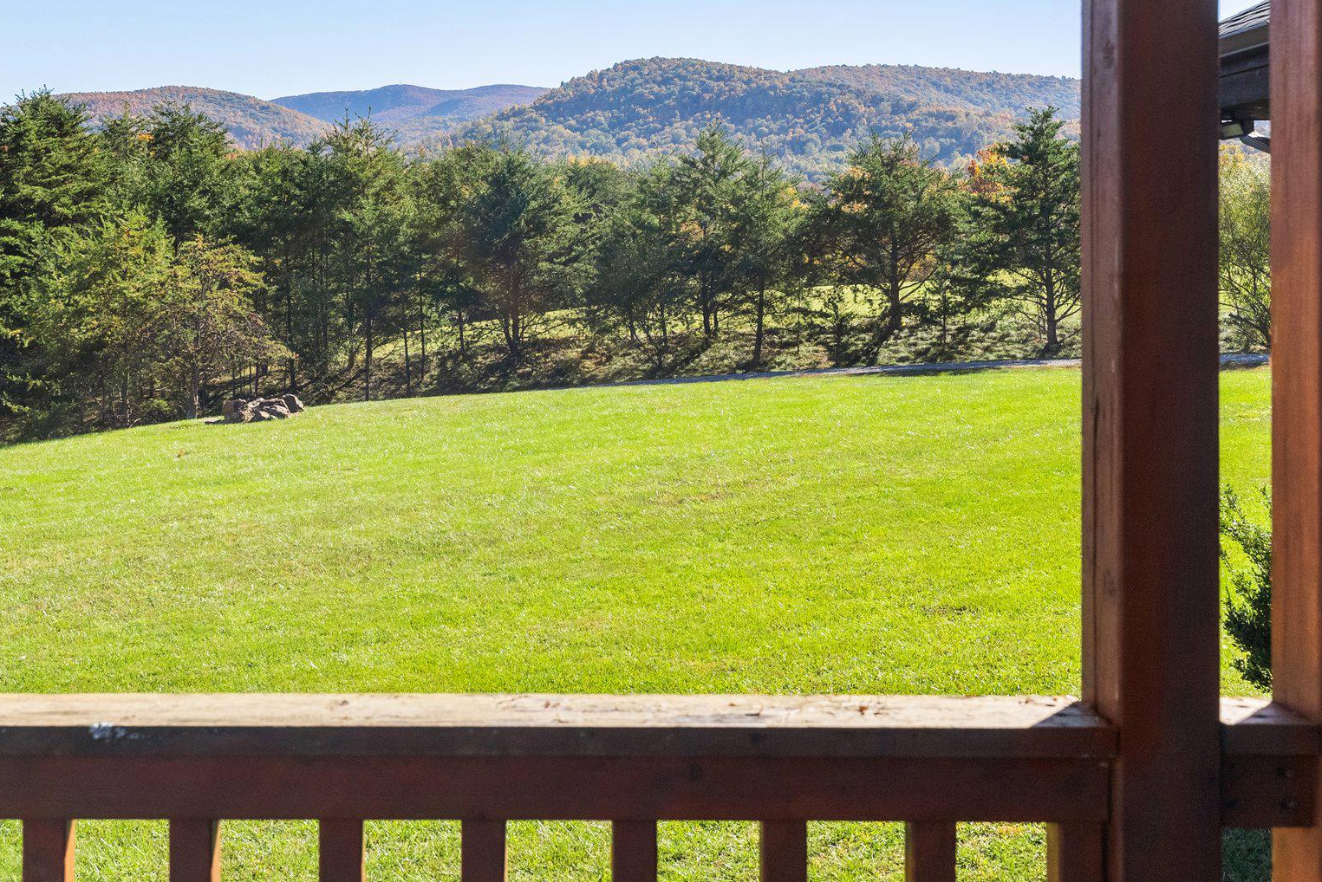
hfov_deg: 41.4
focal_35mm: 47
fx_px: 1727
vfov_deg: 28.5
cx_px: 440
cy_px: 291
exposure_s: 1/800
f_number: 10
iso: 640
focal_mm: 35
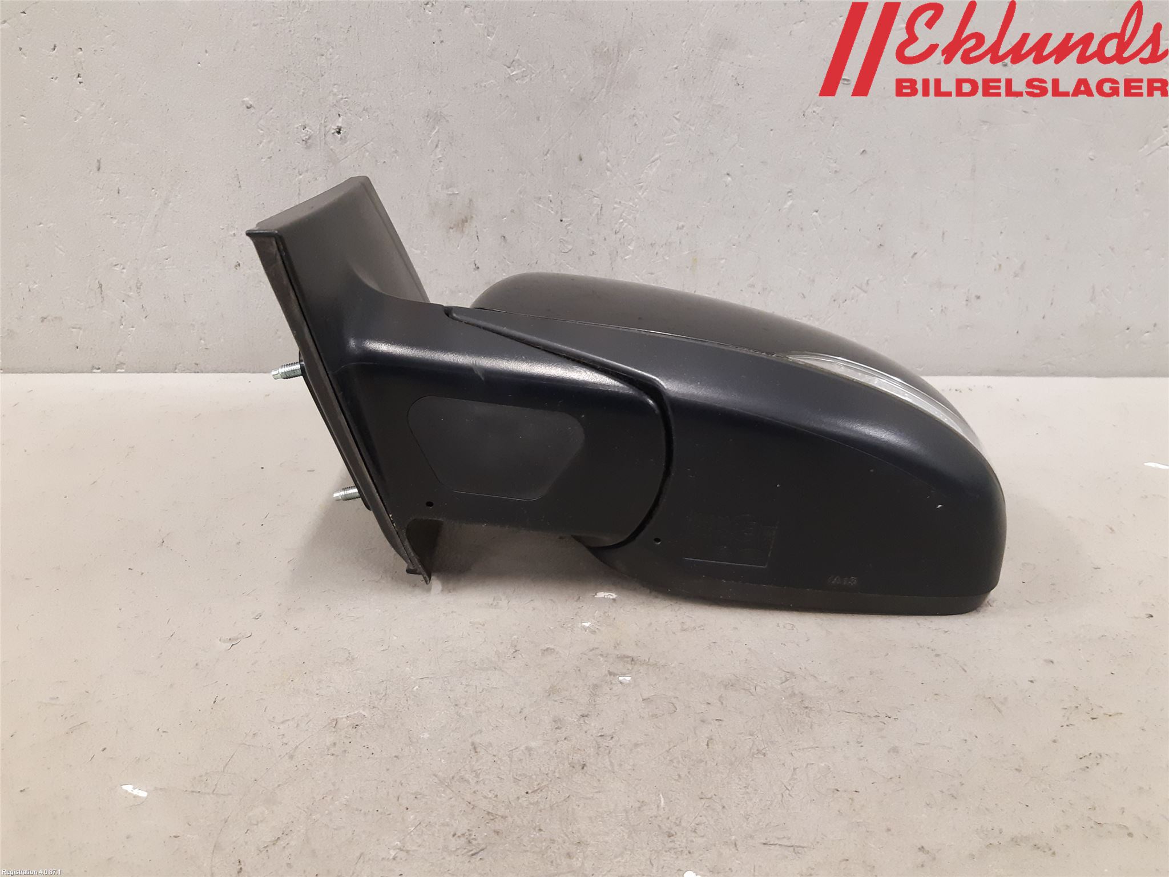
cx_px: 584
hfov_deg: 67.3
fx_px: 878
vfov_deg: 53.1
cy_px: 438
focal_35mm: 26
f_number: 1.7
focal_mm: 3.93
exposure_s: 1/50
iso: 250
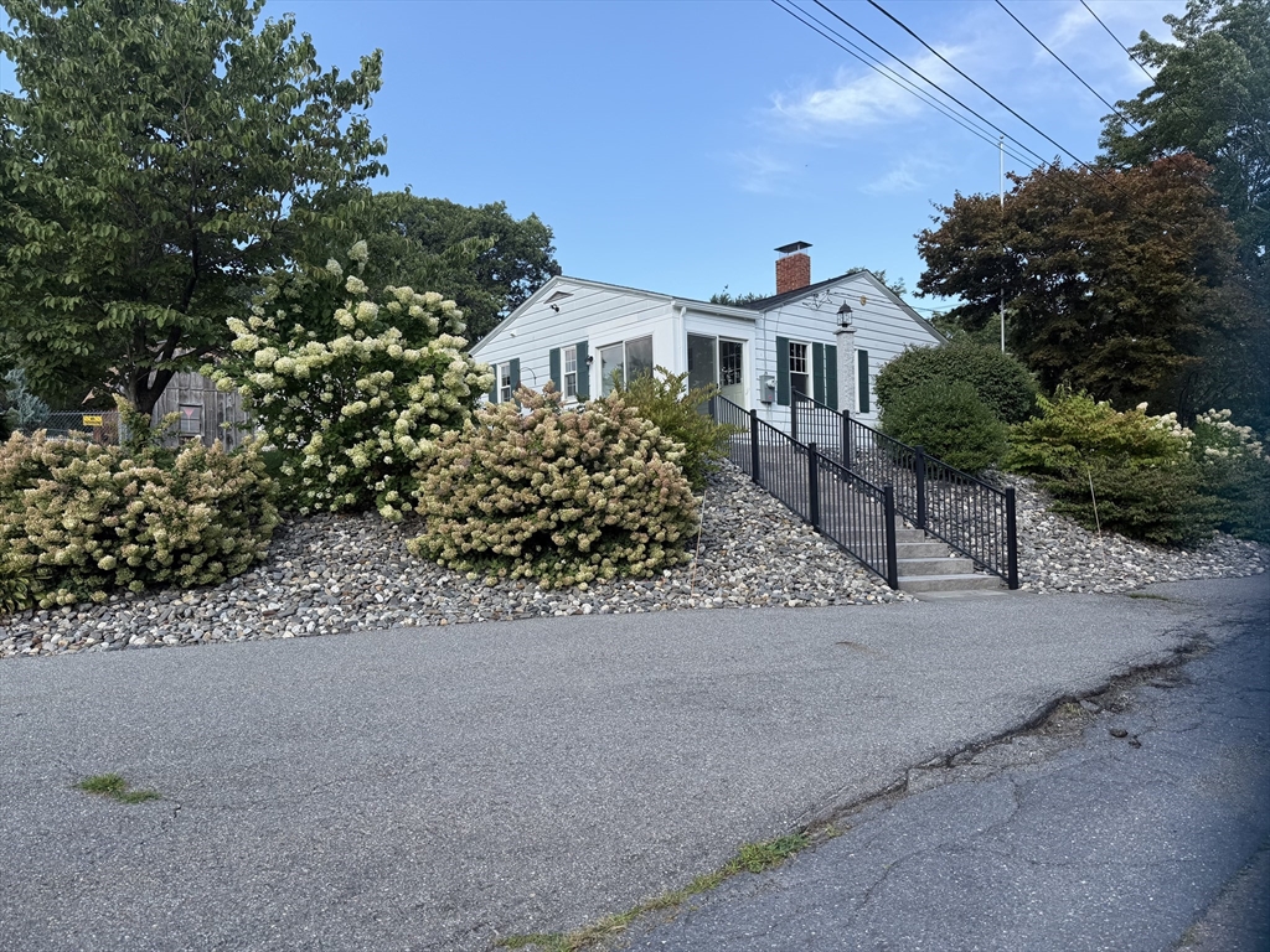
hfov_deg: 71.6
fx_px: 881
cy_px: 476
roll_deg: +1.5
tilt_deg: +2.3
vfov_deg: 56.8
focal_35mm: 24
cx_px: 635
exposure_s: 1/1812
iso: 80
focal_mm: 6.76
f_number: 1.78
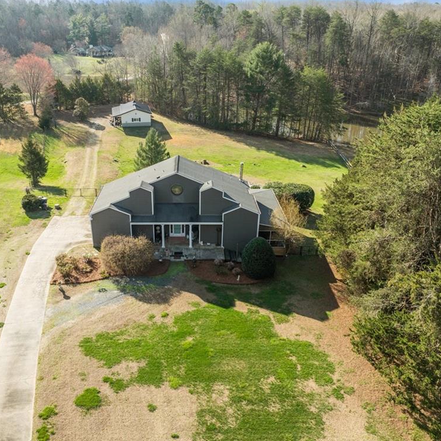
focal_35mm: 29
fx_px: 418
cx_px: 186
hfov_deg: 55.4
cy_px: 223
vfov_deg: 55.6
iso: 210
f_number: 2.8
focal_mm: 12.29
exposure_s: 1/1250
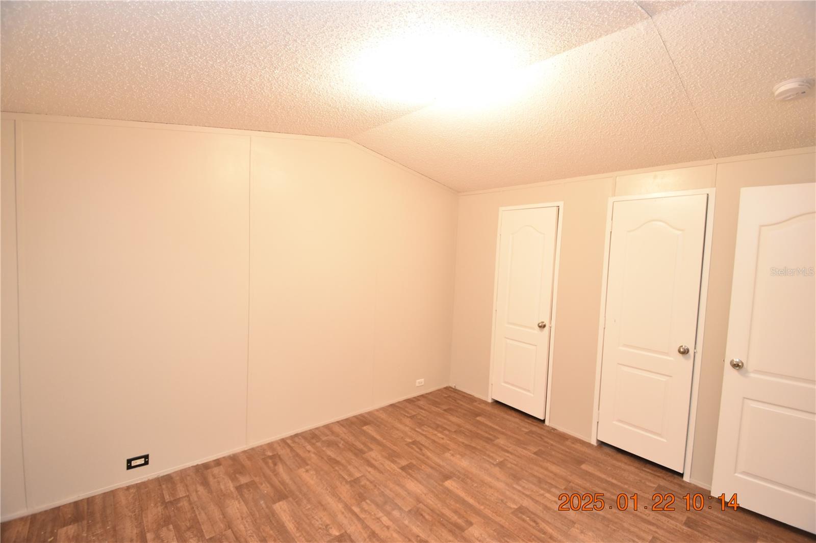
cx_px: 408
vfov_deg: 77.3
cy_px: 272
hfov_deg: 100.4
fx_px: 340
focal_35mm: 15
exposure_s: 1/60
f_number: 3.5
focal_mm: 10
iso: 1800
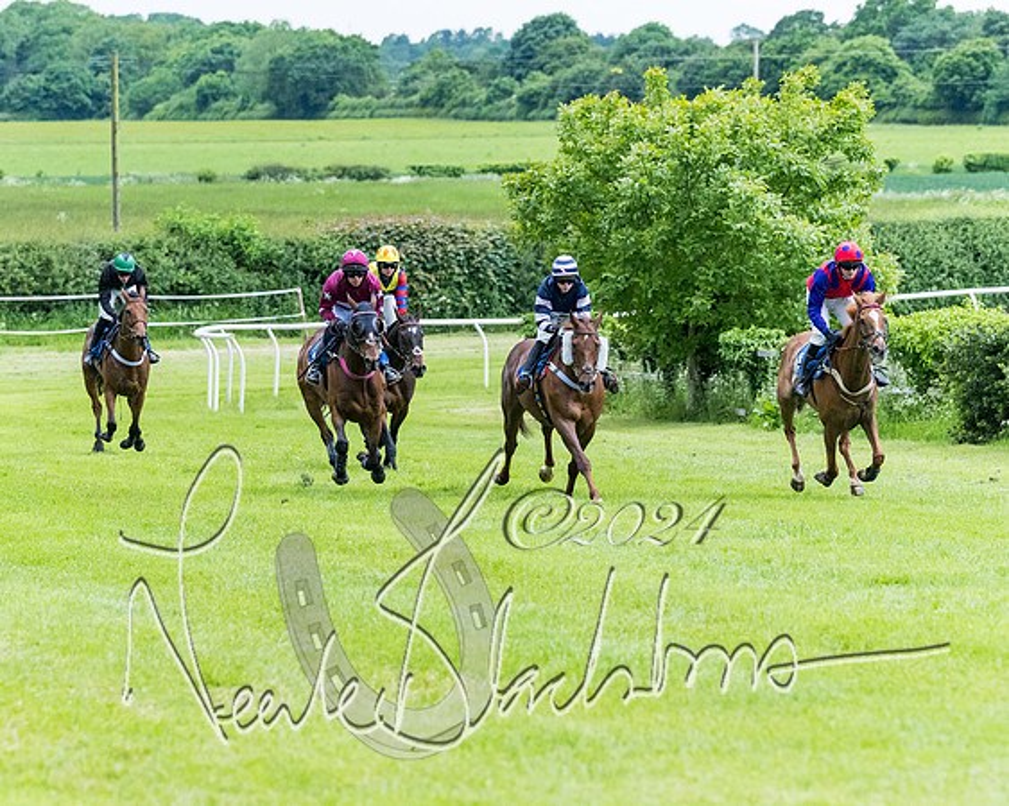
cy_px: 379
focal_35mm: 213
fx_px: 6373
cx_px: 411
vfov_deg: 7.2
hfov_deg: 9.1
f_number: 4
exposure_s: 1/3200
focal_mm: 130
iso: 2000
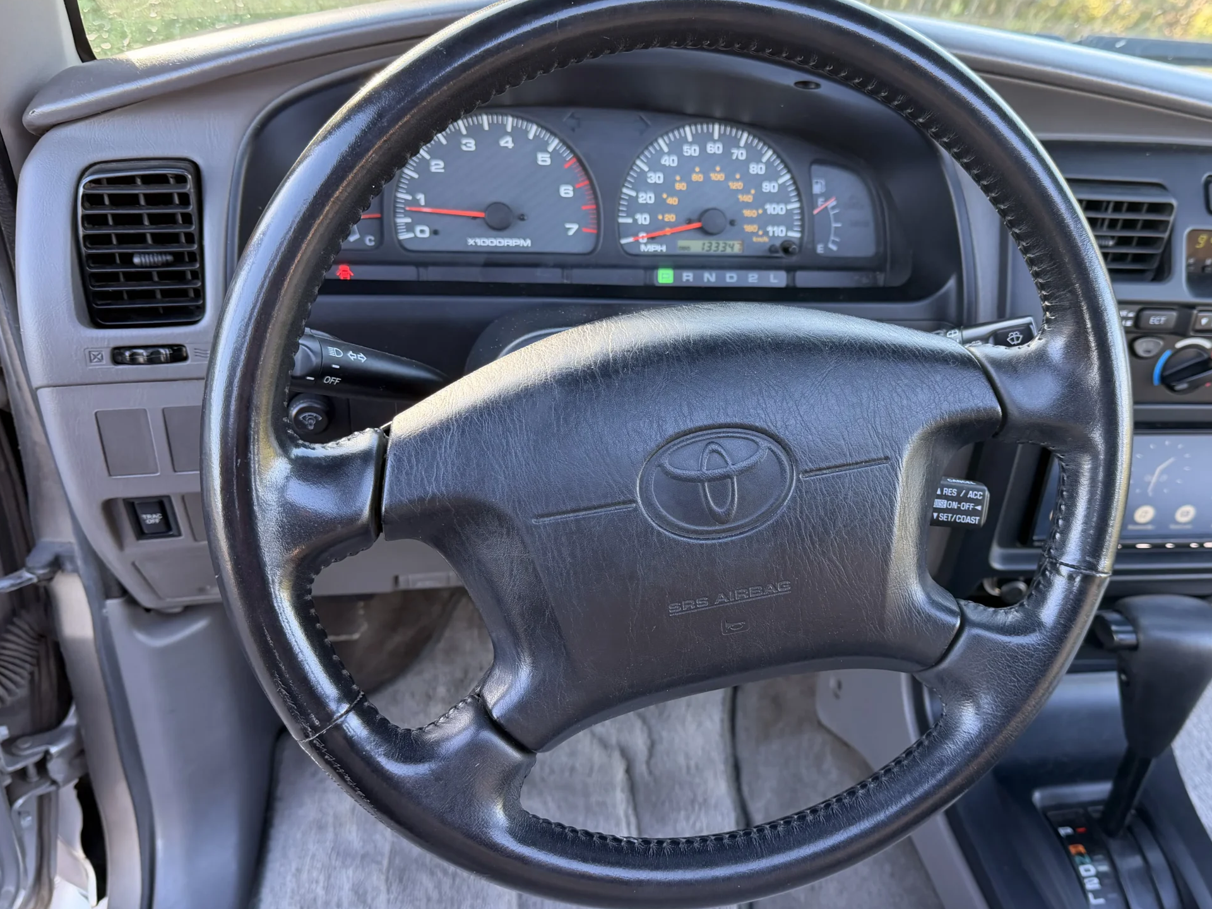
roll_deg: -4.5
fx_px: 1120
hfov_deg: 56.4
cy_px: 471
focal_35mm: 32
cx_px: 730
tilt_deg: -30.0
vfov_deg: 44.2
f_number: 1.78
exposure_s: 1/121
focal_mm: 6.76
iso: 160
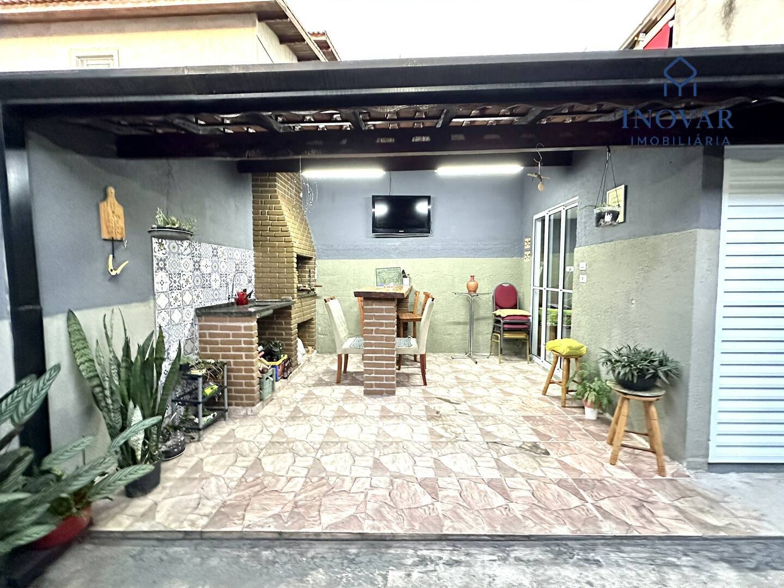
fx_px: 317
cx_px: 392
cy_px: 294
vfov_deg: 85.7
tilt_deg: -3.8
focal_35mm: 14
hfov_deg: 102.1
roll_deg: -0.1
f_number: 2.2
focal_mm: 2.22
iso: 1250
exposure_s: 1/60
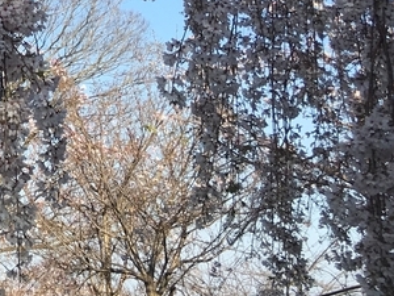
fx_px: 1320
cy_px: -259
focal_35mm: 116
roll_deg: -3.9
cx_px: -303
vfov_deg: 11.7
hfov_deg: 14.9
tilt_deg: +21.0
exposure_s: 1/962
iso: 25
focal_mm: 4.15
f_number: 2.2
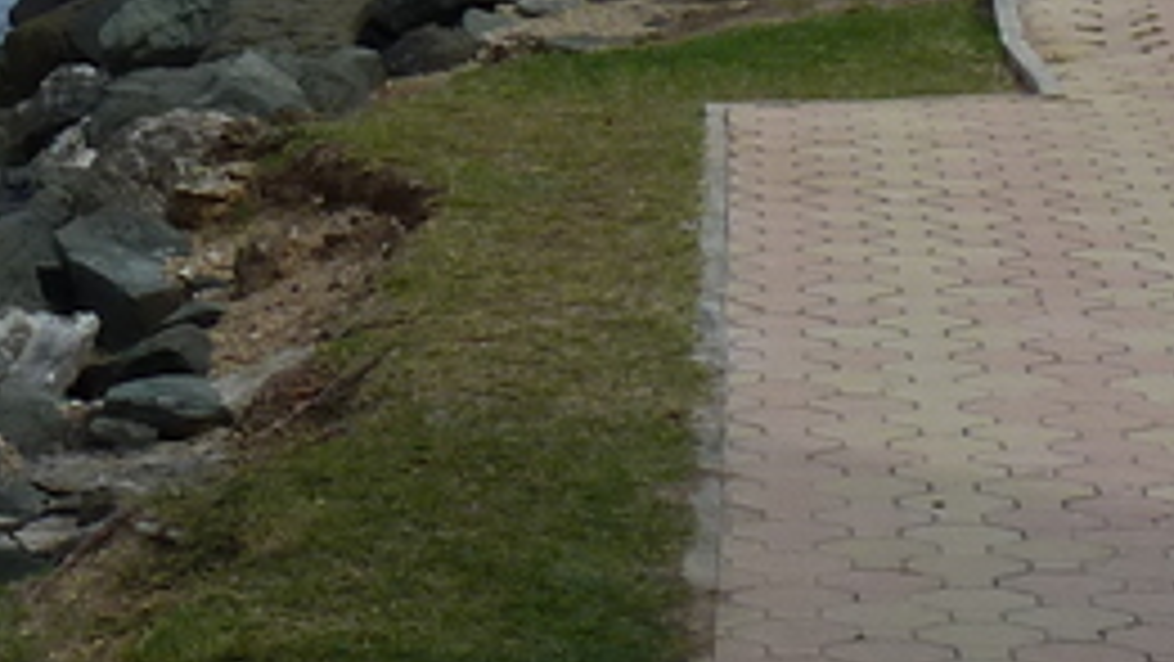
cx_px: -652
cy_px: -297
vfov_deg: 6.0
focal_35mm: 200
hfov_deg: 10.4
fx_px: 6228
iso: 80
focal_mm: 6.5
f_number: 5.6
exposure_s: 1/400
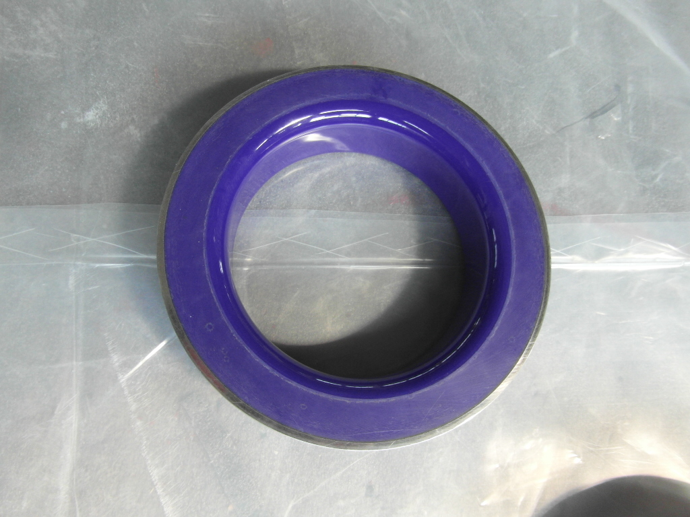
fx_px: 478
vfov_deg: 56.8
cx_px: 345
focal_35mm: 24
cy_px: 258
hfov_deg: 71.6
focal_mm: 4
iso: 200
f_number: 3.2
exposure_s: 1/30
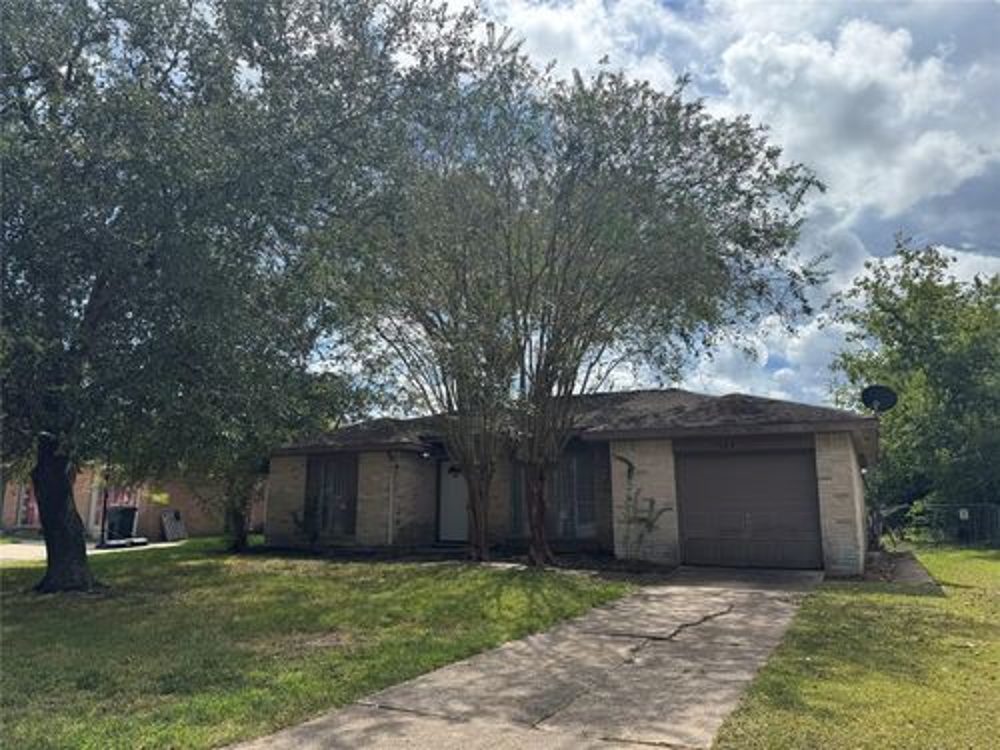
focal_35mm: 24
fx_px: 693
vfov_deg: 56.8
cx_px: 500
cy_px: 375
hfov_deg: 71.6
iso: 80
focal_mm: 6.76
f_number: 1.78
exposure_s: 1/4950
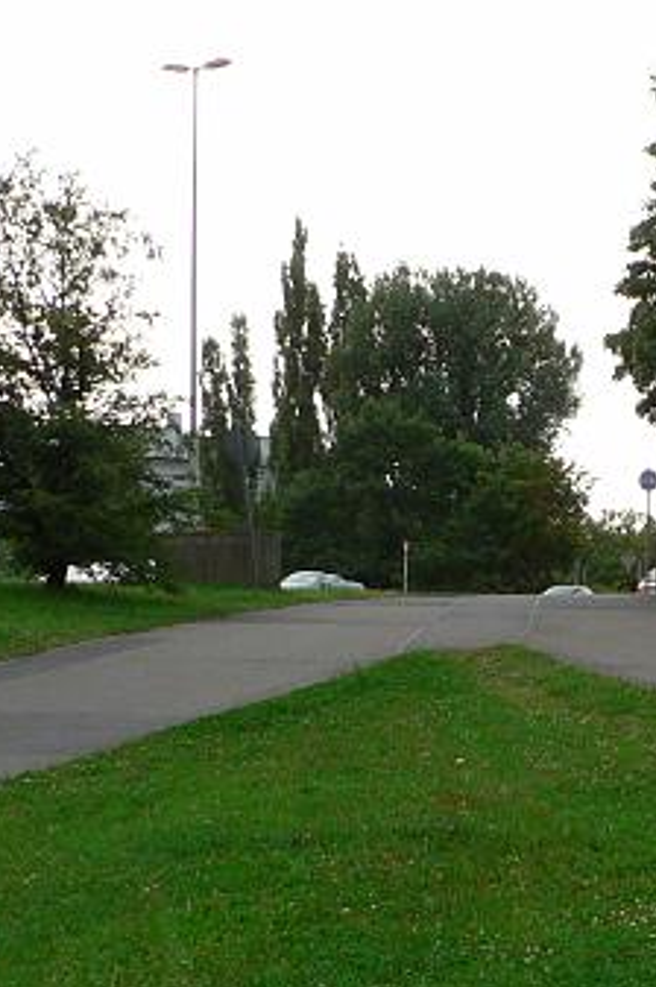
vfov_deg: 22.8
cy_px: 618
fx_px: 2437
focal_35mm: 89
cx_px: 805
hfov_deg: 14.8
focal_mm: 6
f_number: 4
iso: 80
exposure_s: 1/100
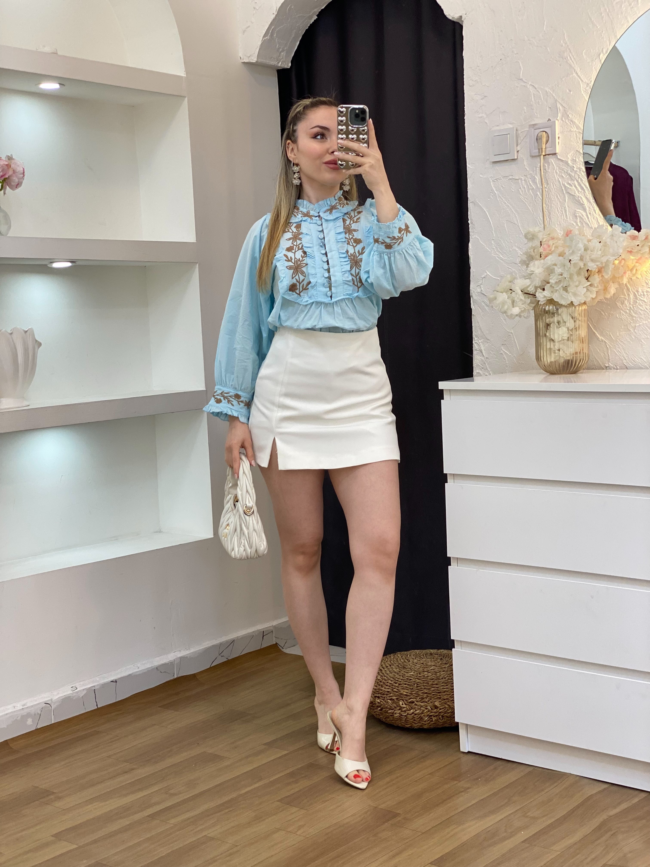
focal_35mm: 52
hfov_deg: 28.0
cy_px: 434
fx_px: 1302
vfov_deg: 36.8
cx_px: 325
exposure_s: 1/100
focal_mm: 6
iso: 64
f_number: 2
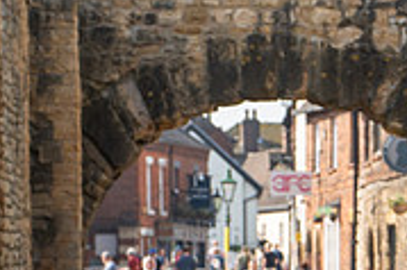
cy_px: 447
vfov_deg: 2.8
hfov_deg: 4.2
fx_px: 5591
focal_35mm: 495
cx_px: 470
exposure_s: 1/640
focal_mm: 97
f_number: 5
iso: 200
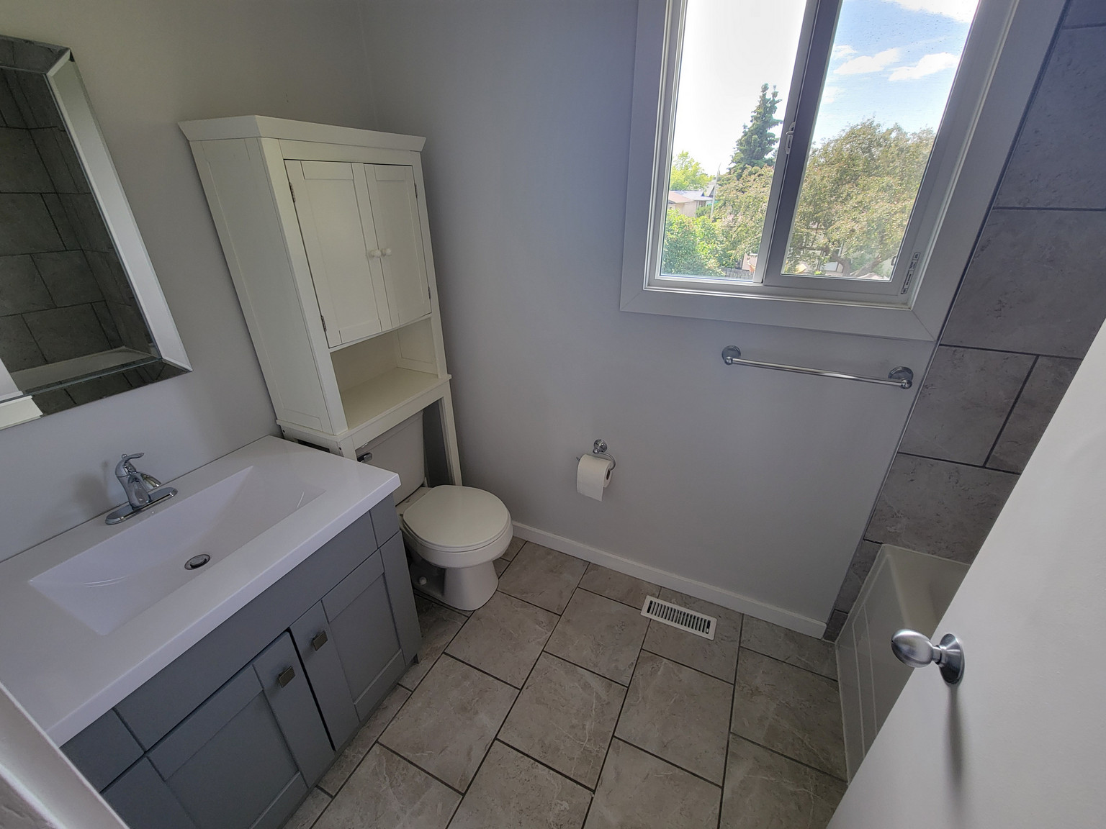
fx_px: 415
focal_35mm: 13
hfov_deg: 106.2
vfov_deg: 89.9
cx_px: 553
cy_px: 414
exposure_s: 1/60
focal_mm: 2.2
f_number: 2.2
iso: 64
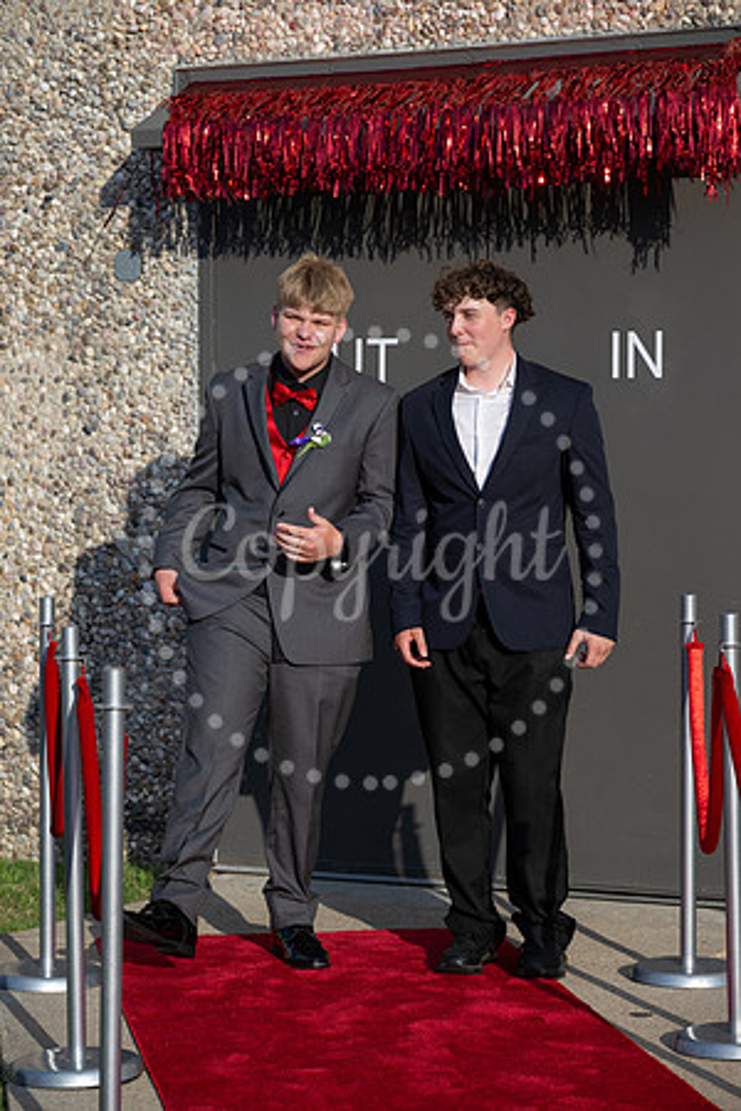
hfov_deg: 15.5
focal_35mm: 88
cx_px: 370
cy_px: 556
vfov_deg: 23.1
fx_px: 2717
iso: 320
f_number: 5
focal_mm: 88
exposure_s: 1/2000
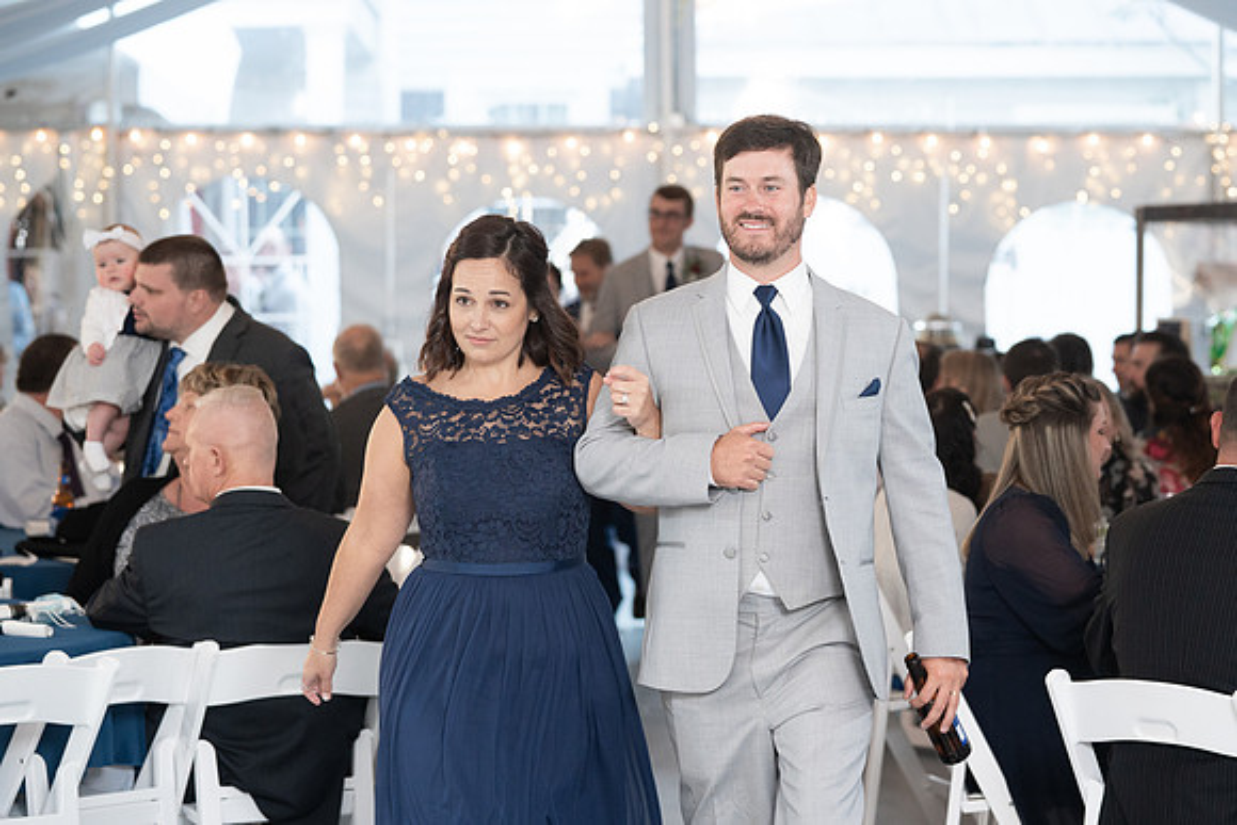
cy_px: 352
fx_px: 4033
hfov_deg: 17.4
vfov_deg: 11.7
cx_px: 733
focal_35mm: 117
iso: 2000
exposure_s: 1/200
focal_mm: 96
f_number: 4
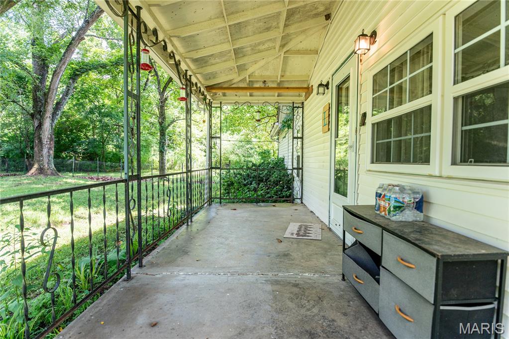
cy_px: 170
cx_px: 254
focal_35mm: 17
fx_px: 240
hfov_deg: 93.3
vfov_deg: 70.3
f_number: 3.5
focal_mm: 17
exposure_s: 1/320
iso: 320
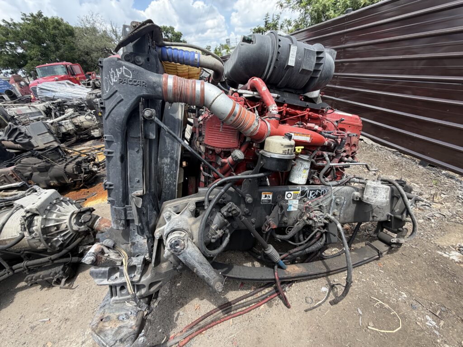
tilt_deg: -31.1
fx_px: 187
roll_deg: +8.6
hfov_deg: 102.1
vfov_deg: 85.7
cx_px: 232
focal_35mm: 14
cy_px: 174
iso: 50
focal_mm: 2.22
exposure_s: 1/502
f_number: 2.2
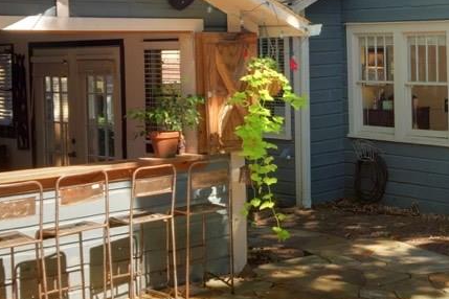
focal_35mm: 72
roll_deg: +0.7
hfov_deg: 26.8
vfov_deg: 18.9
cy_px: 97
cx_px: 428
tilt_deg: -2.5
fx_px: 898
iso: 25
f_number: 2.2
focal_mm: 4.15
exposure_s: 1/237
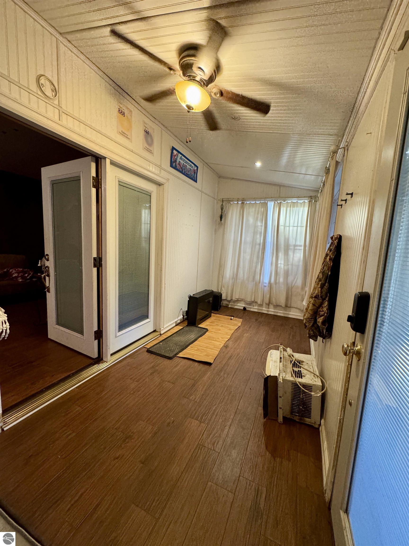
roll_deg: -2.6
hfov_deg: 85.7
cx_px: 204
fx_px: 221
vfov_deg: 102.1
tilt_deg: -7.4
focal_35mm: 14
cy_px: 273
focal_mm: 2.22
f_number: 2.2
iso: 500
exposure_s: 1/60
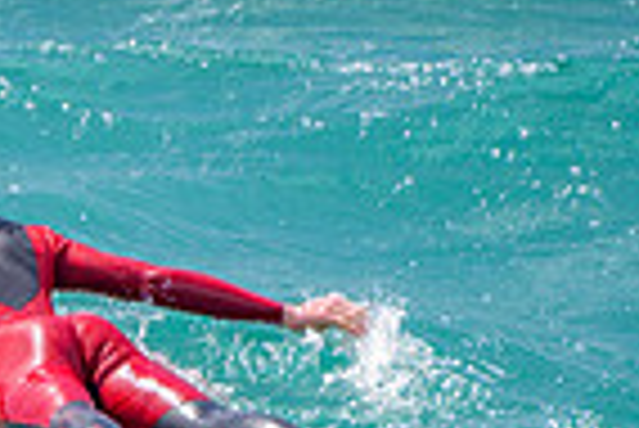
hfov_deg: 0.8
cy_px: 512
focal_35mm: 2502
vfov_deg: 0.6
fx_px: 44455
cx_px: -364
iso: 200
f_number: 5.6
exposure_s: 1/2000
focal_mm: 500
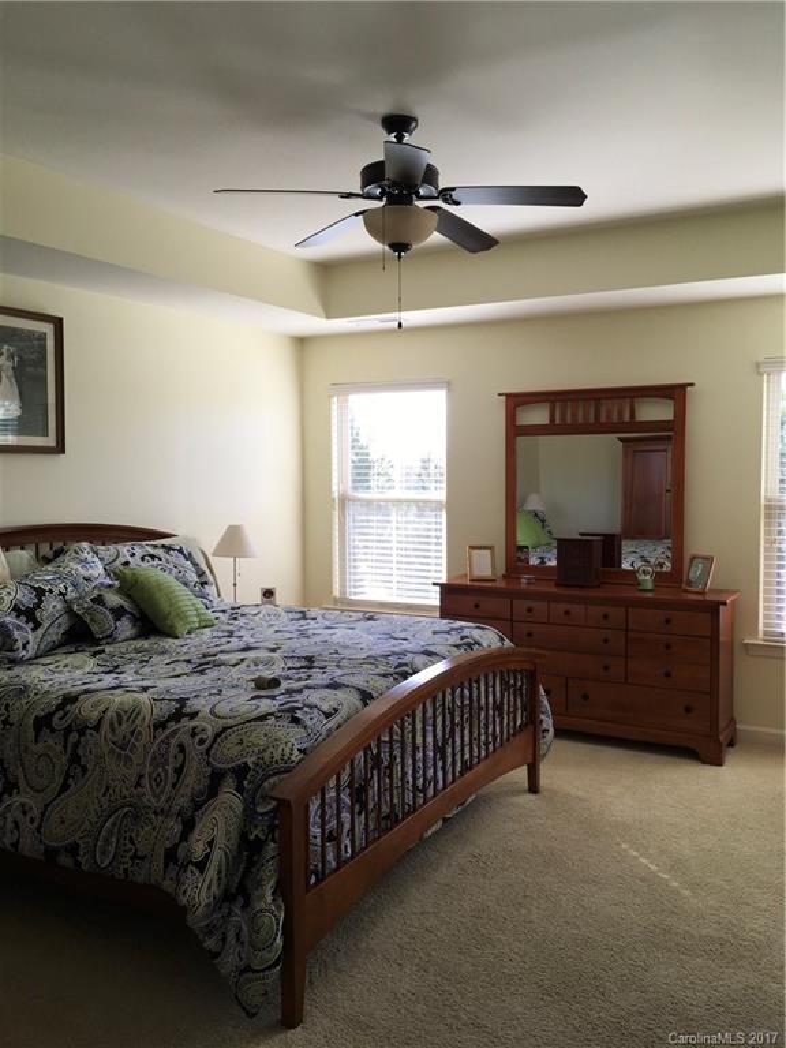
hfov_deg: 48.2
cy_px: 524
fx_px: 878
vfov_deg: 61.7
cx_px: 393
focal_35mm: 29
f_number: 2.2
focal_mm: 4.15
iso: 32
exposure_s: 1/120
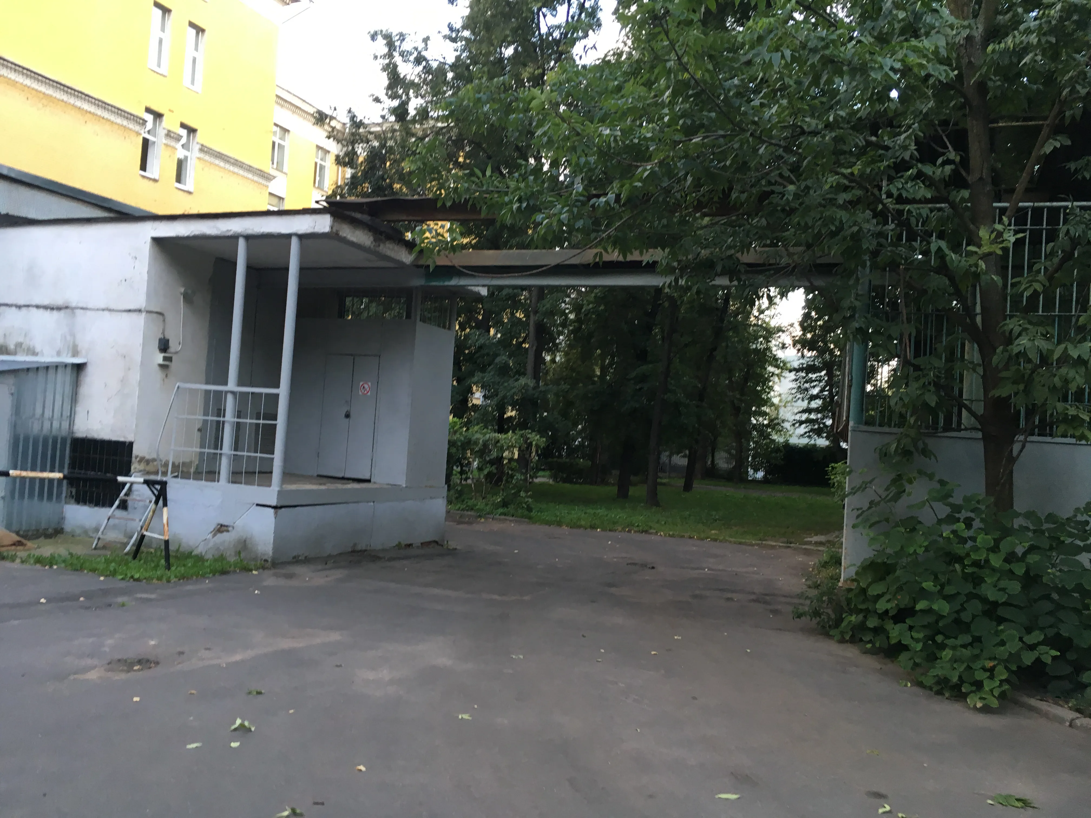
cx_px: 546
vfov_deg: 48.2
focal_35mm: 29
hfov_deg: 61.7
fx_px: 914
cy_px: 409
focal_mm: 4.15
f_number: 2.2
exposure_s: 1/33
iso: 32
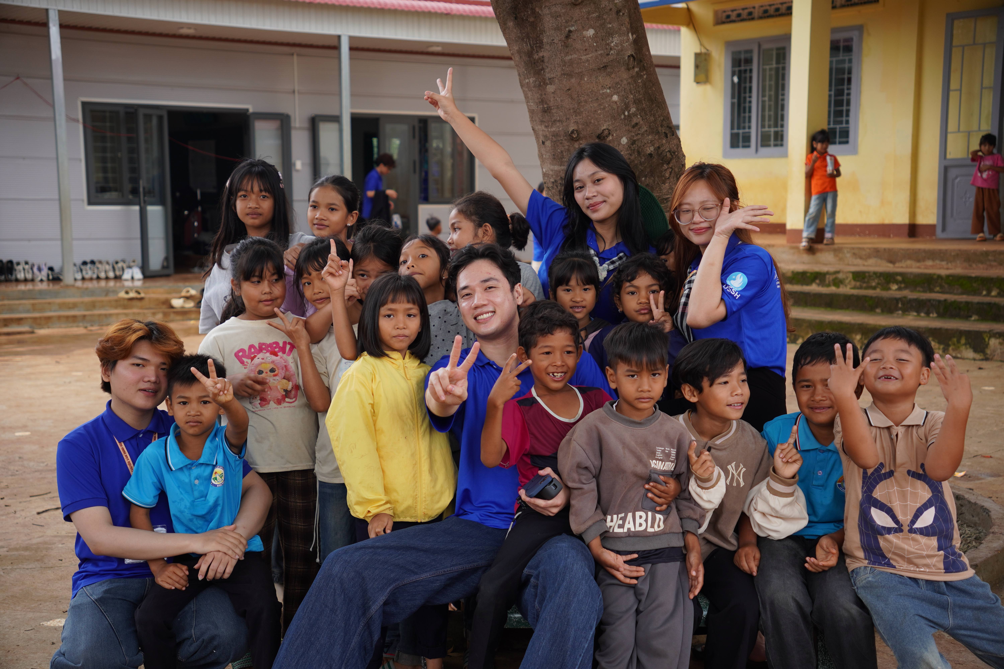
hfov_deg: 40.2
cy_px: 334
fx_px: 1372
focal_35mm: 49
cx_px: 502
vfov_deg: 27.4
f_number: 2.8
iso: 100
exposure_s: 1/200
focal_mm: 32.8
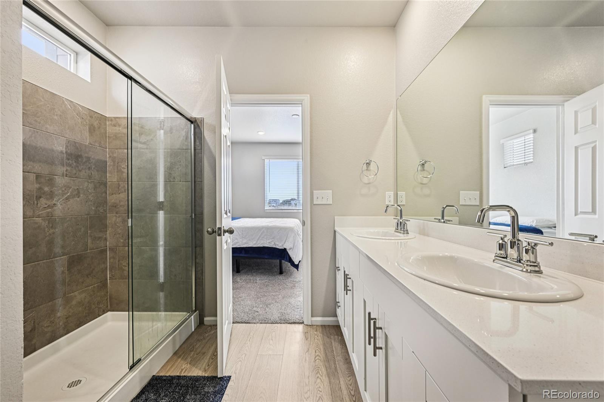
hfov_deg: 104.3
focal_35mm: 14
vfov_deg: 81.2
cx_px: 302
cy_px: 201
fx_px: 235
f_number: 11
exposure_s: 1/13
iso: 400
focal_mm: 14
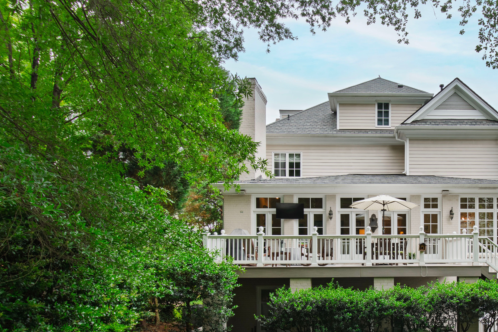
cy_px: 249
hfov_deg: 61.7
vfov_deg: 44.8
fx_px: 387
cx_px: 376
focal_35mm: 28
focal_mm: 12
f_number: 8
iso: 100
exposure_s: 1/25
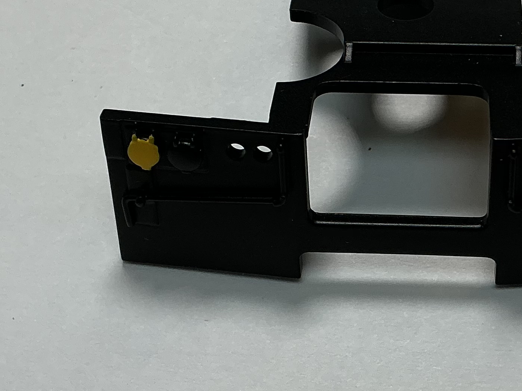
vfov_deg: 17.4
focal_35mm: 84
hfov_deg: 23.1
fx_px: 1267
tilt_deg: -57.1
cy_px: 59
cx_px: 371
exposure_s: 1/262
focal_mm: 3
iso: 25
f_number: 1.8
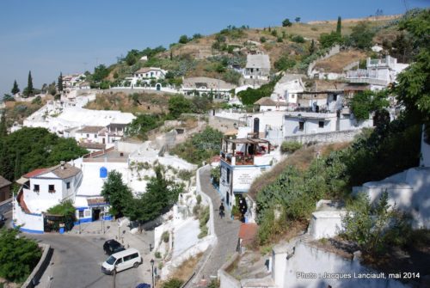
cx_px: 215
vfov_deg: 48.1
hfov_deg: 67.3
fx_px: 323
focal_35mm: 27
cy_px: 144
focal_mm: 18
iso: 100
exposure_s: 1/320
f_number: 9
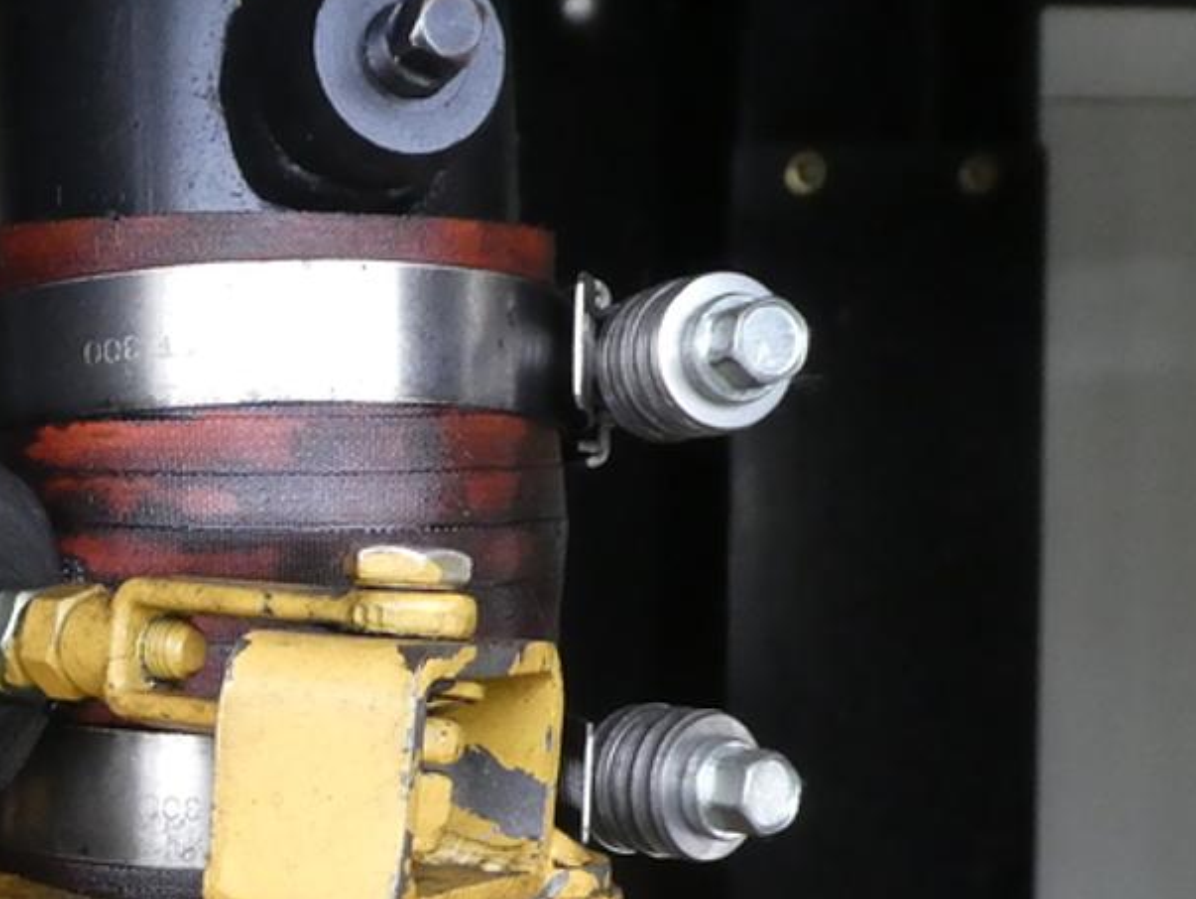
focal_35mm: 87
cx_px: -22
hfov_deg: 21.6
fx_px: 3008
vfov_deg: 16.7
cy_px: 876
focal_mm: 6.3
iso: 640
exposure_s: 1/80
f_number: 3.7
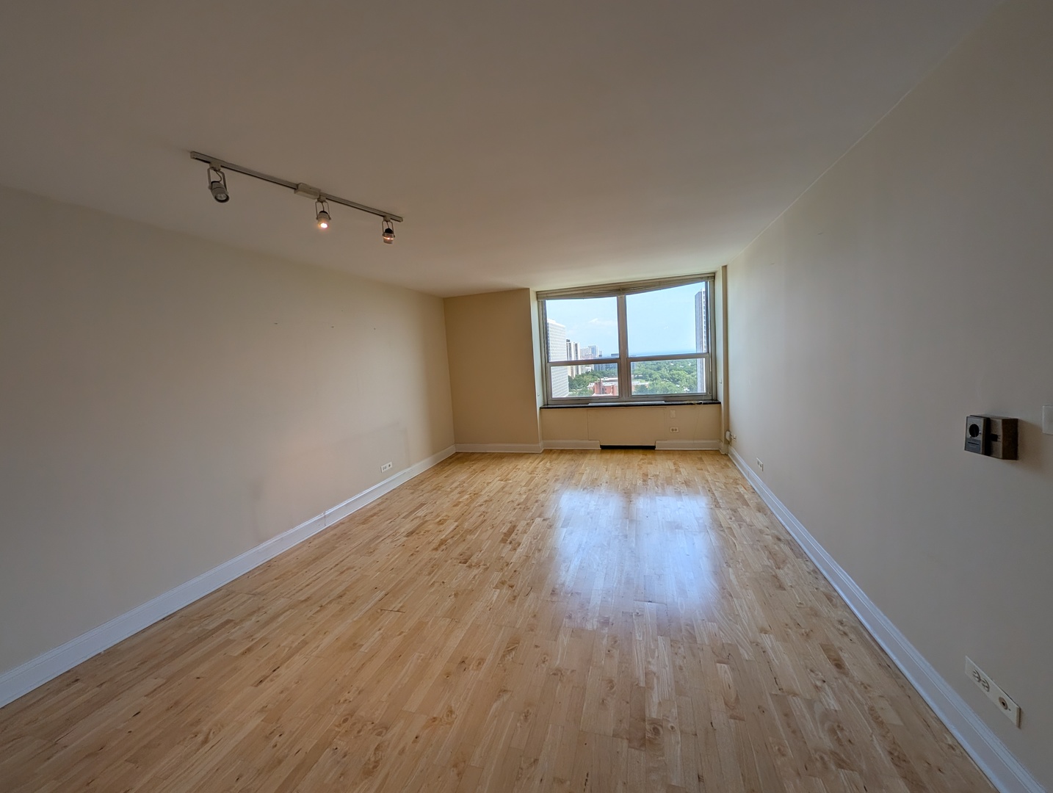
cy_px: 396
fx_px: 366
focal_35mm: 12
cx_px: 526
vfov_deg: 94.7
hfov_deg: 110.5
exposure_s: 1/900
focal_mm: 2.02
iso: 59
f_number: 1.7
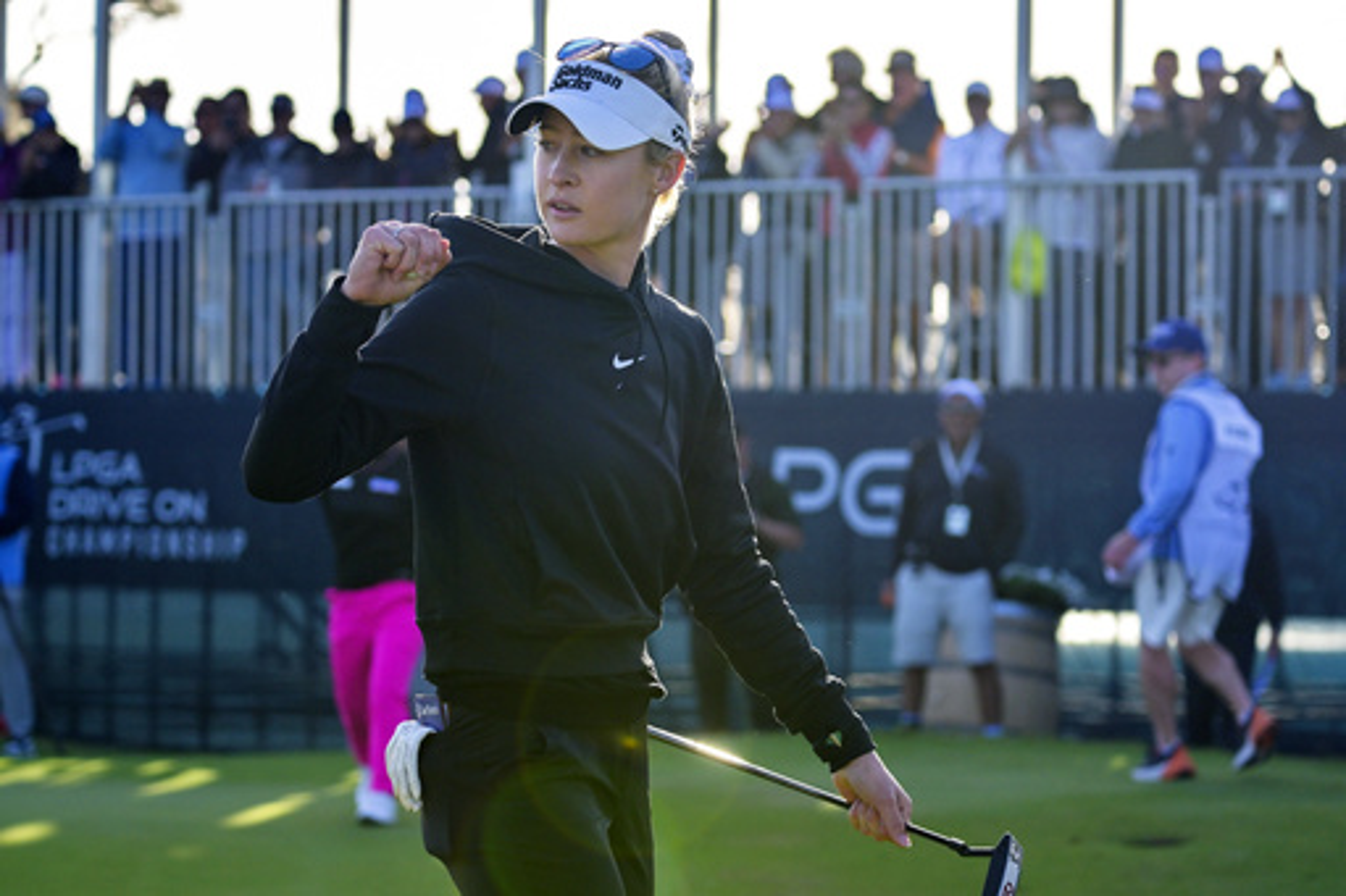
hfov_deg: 13.7
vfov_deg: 9.1
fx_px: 5606
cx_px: 673
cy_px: 448
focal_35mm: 150
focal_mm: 100
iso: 200
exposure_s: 1/1000
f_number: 4.5
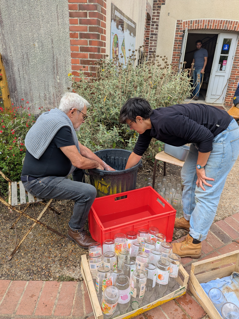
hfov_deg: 56.8
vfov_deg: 71.6
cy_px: 160
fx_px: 221
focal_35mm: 24
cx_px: 120
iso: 38
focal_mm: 6.81
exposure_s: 1/484
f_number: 1.85
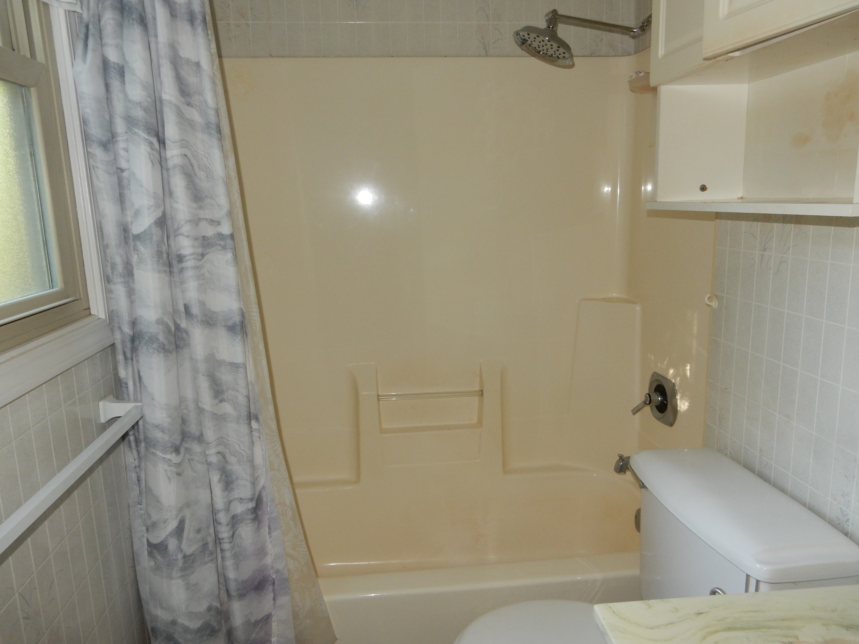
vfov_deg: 54.9
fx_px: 620
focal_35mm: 25
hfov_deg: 69.4
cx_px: 430
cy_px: 322
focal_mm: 4.5
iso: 200
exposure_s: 1/30
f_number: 3.7
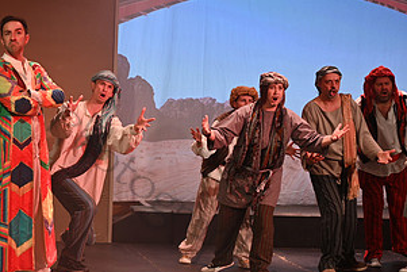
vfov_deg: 10.2
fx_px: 1527
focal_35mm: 135
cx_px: 45
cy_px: 110
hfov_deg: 15.0
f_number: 2.8
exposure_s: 1/80
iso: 640
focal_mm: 70
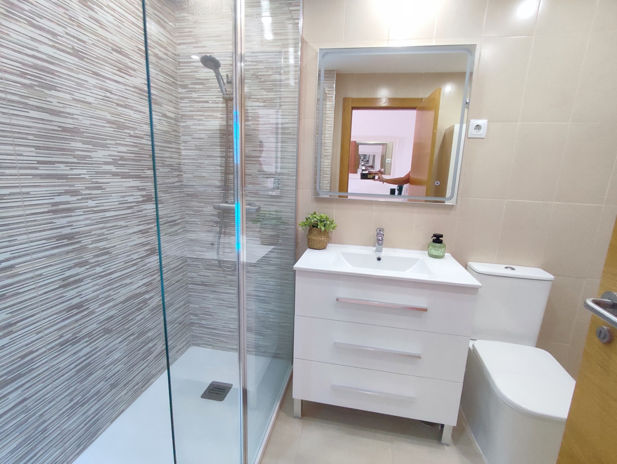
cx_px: 308
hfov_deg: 94.5
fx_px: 285
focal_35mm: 16
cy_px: 232
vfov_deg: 78.2
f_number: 2.2
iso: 449
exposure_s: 1/50
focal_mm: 1.65
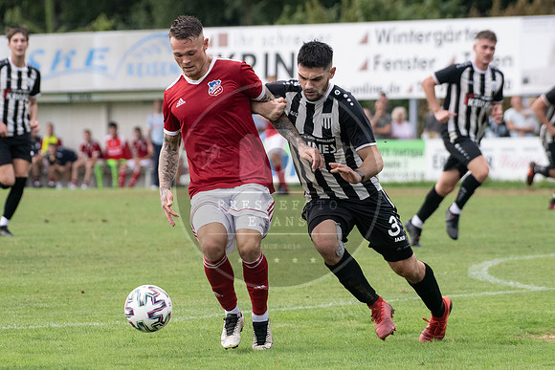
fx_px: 4668
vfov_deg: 4.5
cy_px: 173
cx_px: 283
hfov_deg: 6.8
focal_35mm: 303
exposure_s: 1/1600
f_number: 5.6
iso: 1600
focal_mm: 200
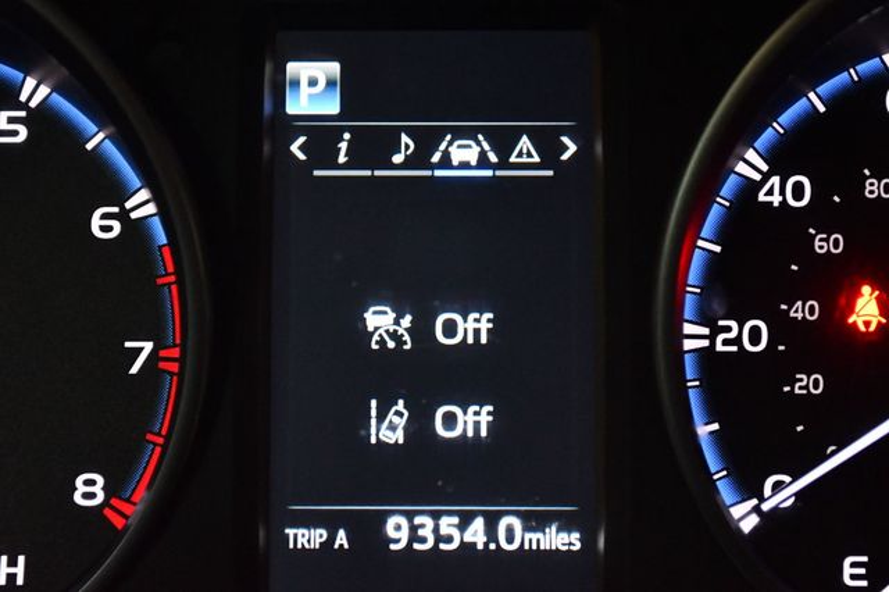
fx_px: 1703
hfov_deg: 29.3
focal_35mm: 69
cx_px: 444
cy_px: 296
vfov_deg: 19.7
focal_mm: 46
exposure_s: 1/60
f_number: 5.3
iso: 8000
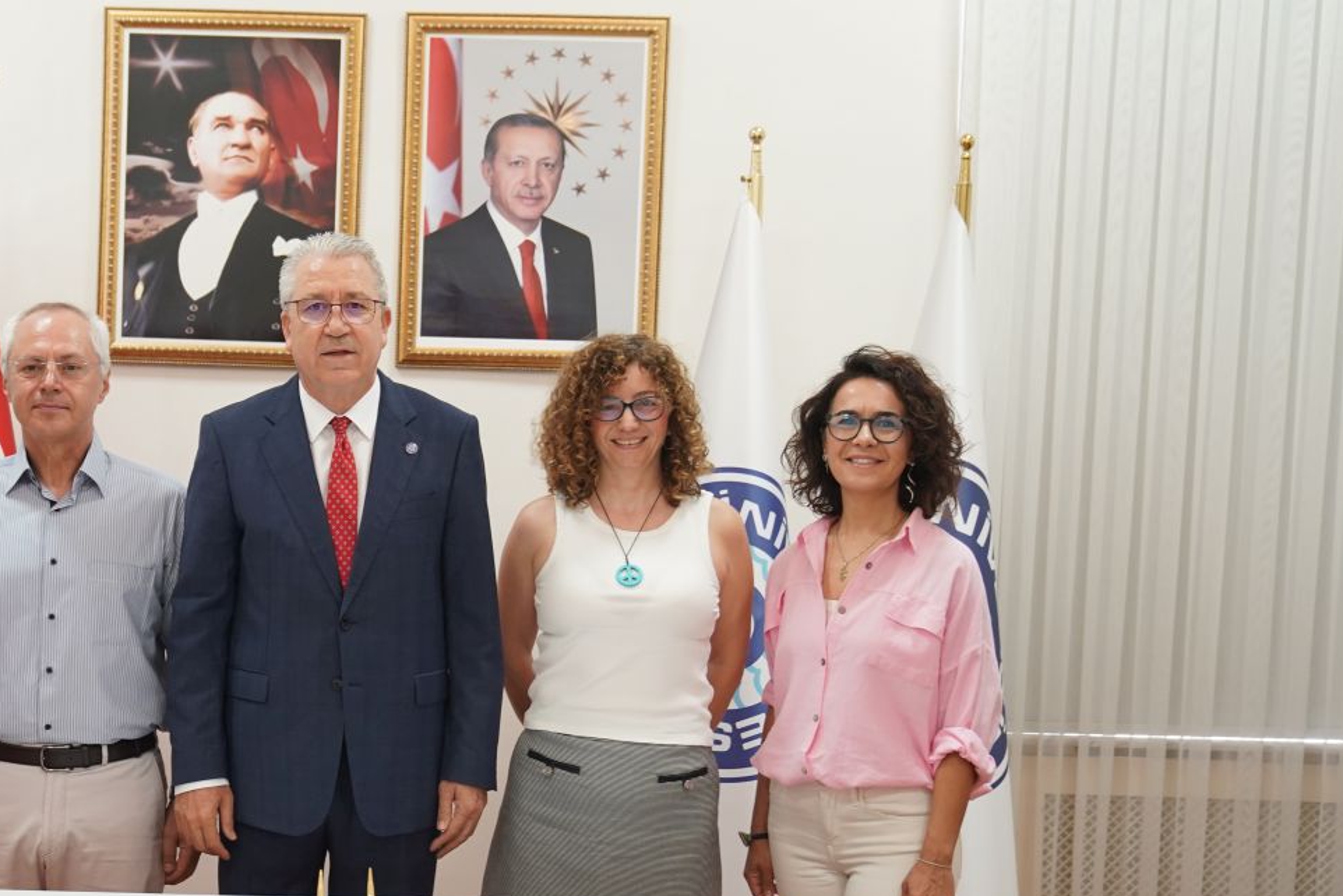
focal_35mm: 53
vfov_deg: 25.4
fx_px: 1978
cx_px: 374
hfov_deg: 36.8
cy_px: 585
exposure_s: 1/125
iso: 1600
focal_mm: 34
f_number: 3.2
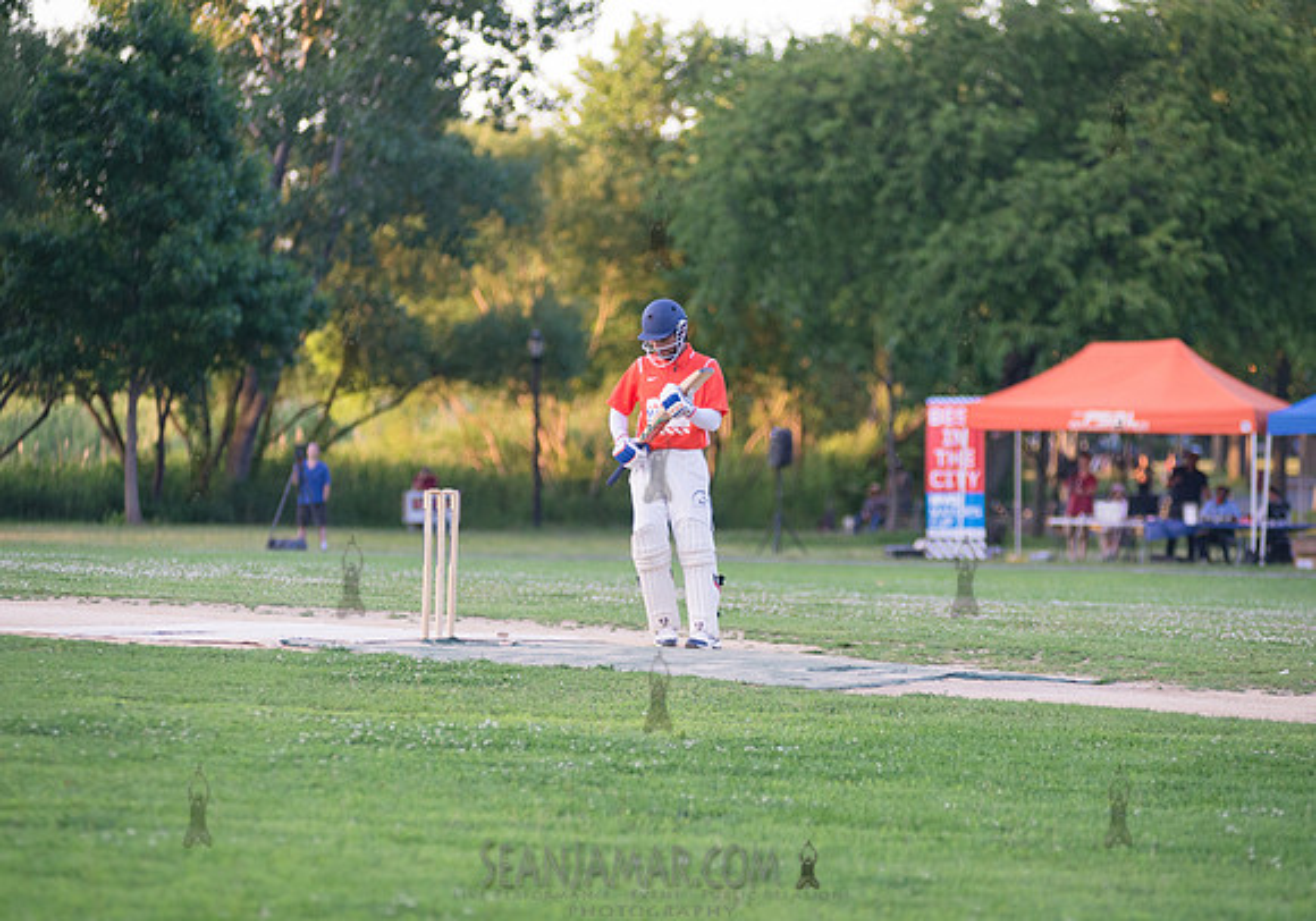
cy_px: 492
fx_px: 6982
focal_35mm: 188
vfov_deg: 7.5
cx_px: 665
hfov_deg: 10.8
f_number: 2.8
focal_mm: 155
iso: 1600
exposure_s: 1/1250
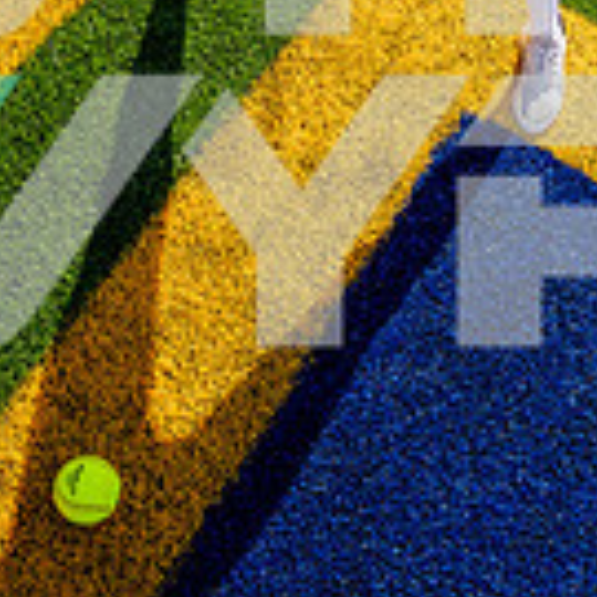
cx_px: 416
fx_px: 1327
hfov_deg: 25.2
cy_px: -97
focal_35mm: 68
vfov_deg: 23.4
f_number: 8
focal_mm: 24
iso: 100
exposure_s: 1/250
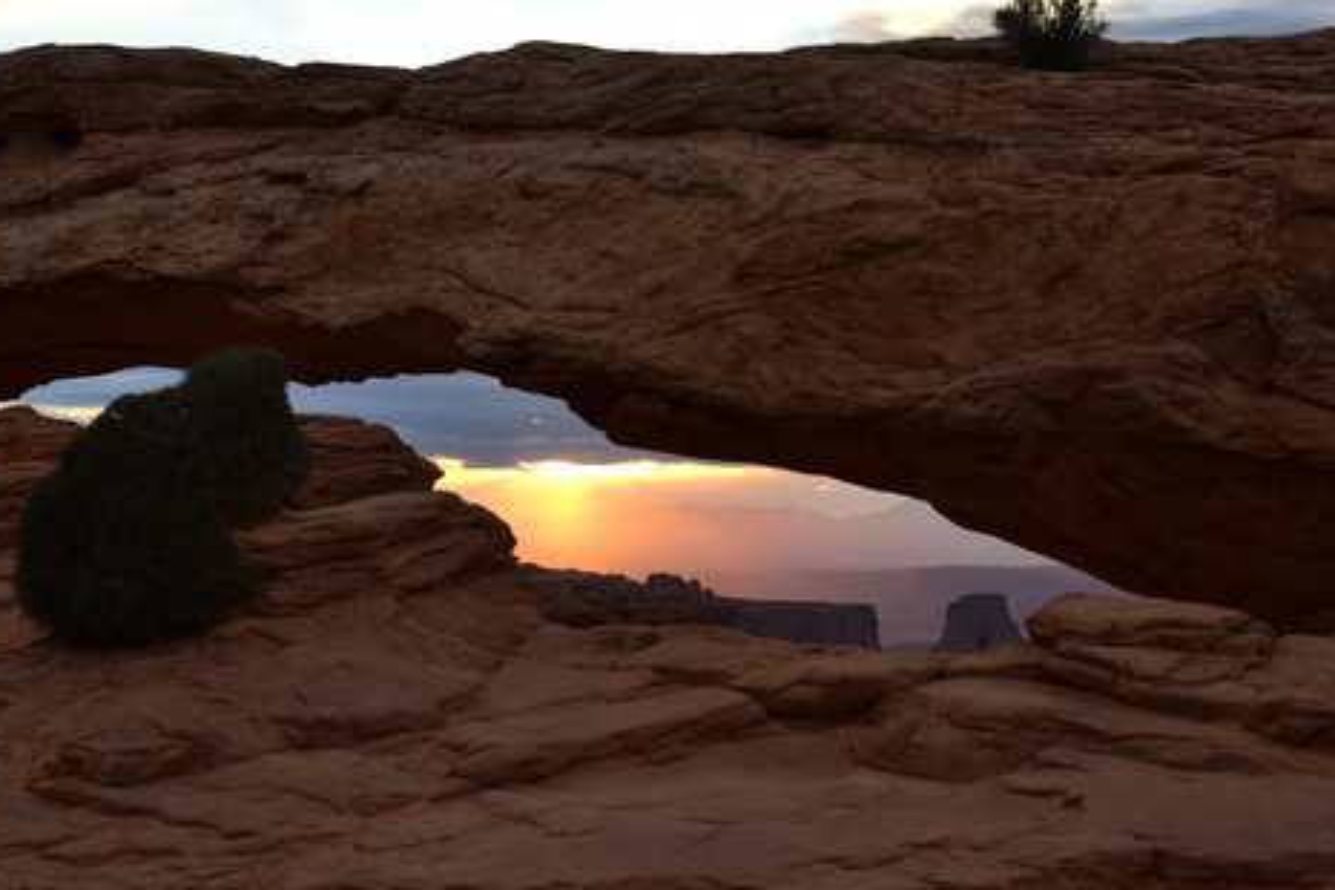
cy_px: 438
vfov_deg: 28.6
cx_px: 583
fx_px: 1743
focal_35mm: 47
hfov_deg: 41.8
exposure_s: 1/160
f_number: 7.1
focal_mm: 26
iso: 200
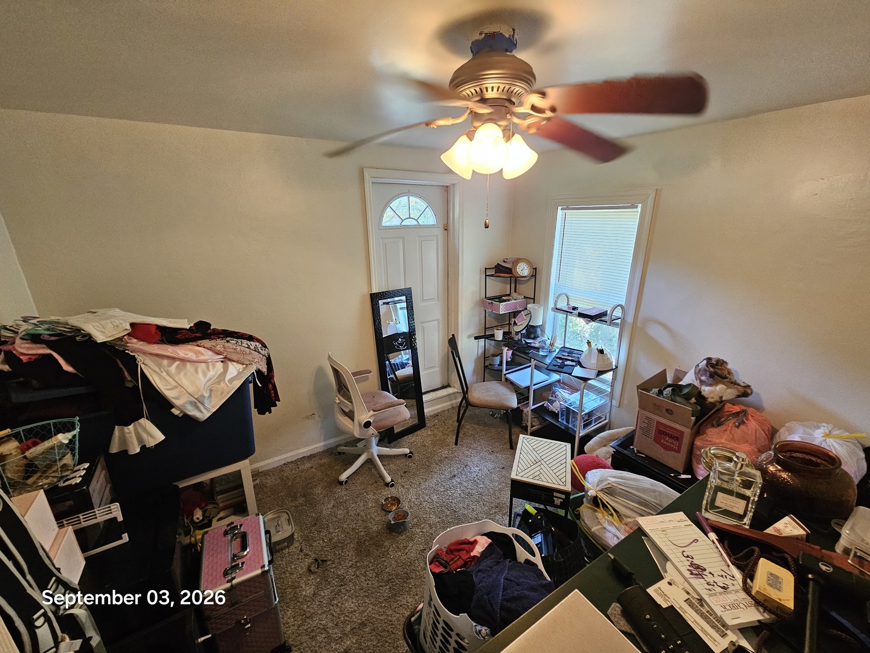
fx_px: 327
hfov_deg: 106.2
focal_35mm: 13
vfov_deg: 89.9
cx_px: 435
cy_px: 326
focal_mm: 2.2
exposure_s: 1/40
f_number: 2.2
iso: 320
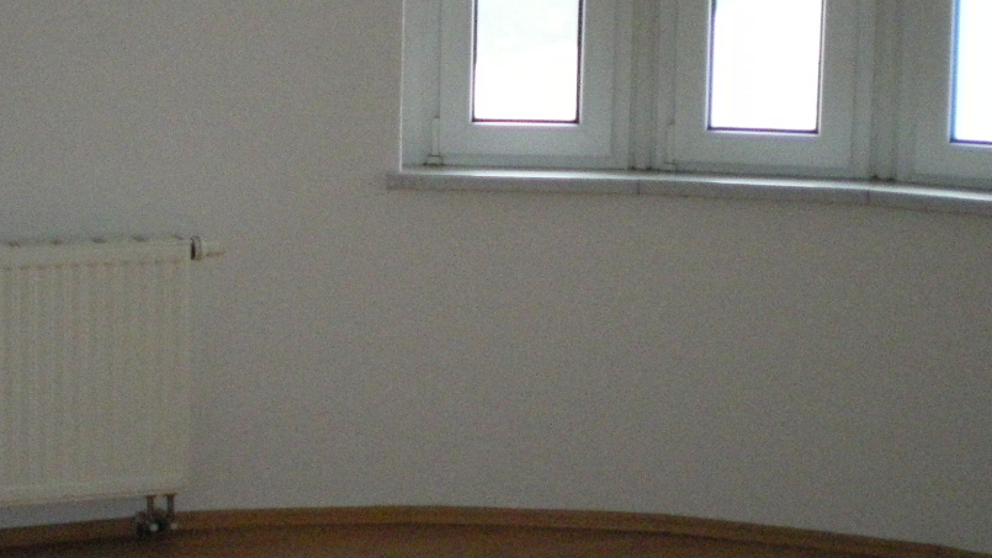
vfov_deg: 15.4
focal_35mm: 78
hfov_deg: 26.9
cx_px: 272
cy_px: 163
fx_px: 2052
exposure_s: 1/50
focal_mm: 6.3
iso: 800
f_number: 3.1
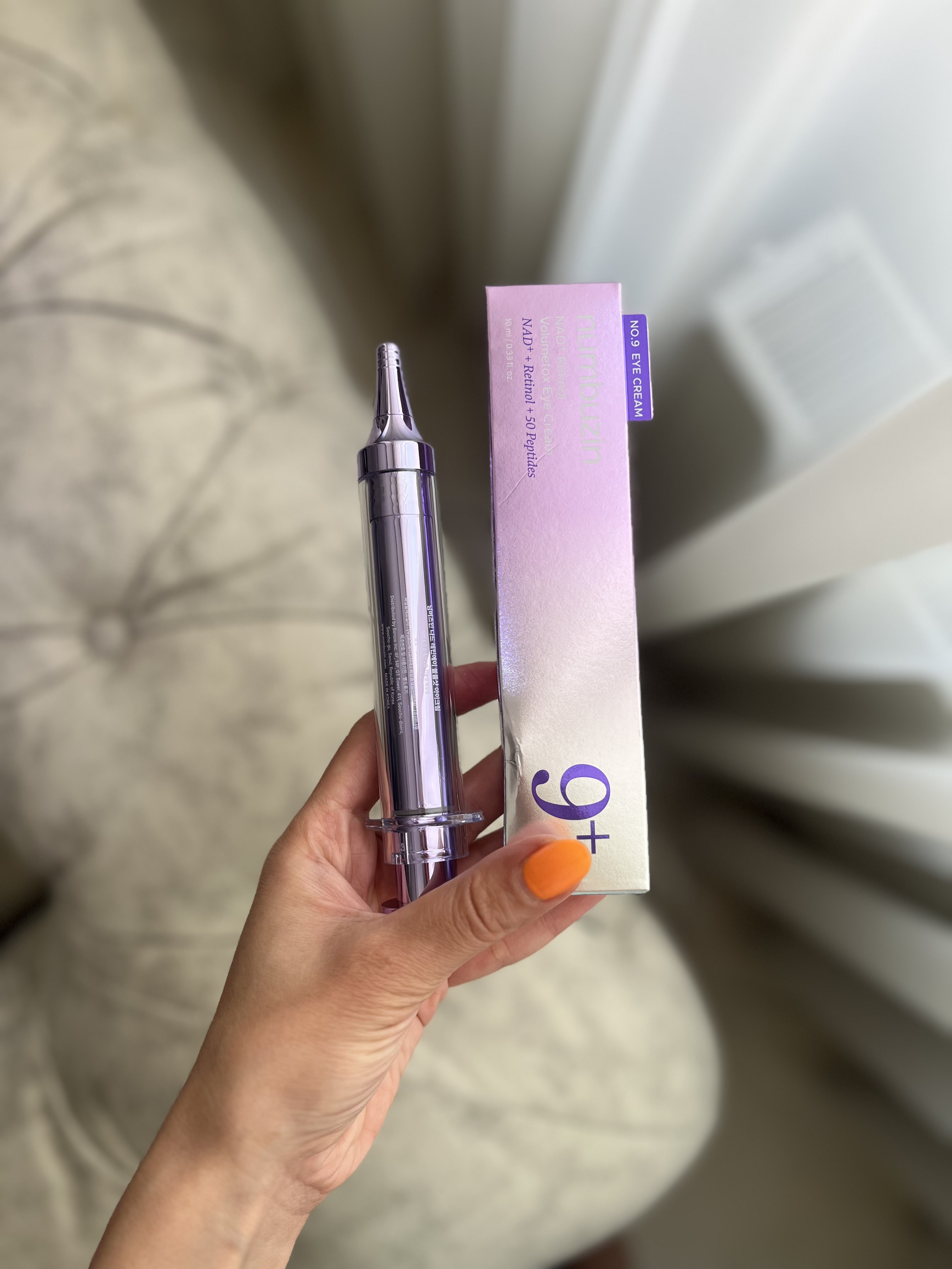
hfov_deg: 53.1
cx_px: 476
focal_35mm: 26
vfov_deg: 67.3
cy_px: 634
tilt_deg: -88.0
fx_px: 953
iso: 50
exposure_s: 1/121
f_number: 1.6
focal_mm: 5.1
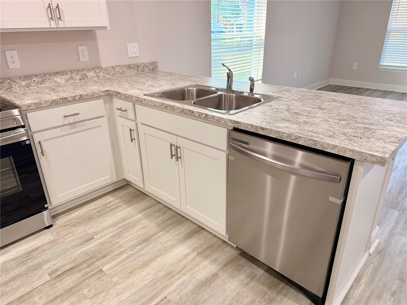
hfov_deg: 71.6
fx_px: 282
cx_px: 204
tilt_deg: -23.5
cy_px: 152
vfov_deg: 56.8
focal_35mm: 24
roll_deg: +1.0
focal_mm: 6.76
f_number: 1.78
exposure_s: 1/180
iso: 200
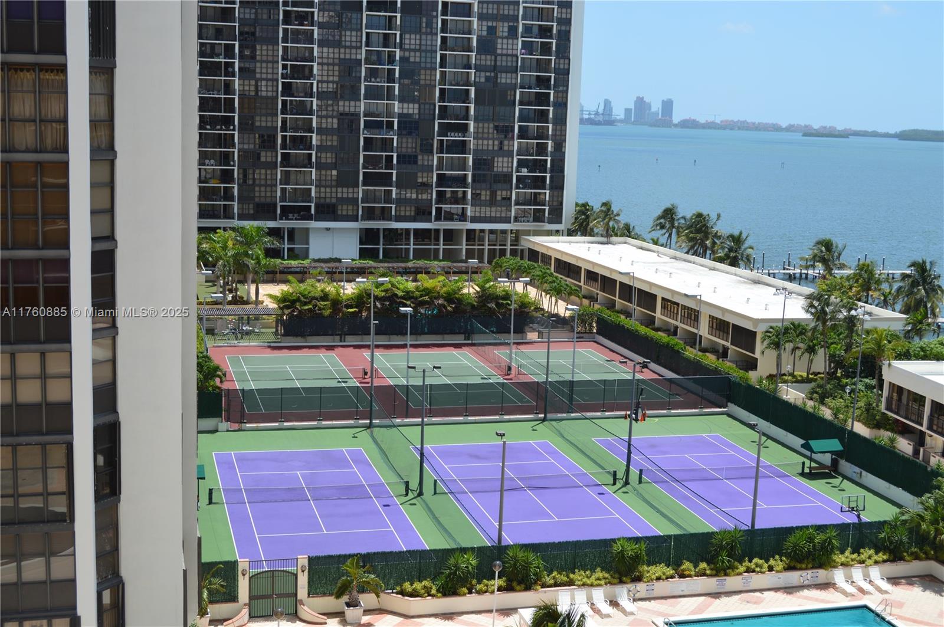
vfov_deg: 28.9
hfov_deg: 42.4
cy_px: 314
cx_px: 472
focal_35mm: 46
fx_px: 1218
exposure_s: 1/250
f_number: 8
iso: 100
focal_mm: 31
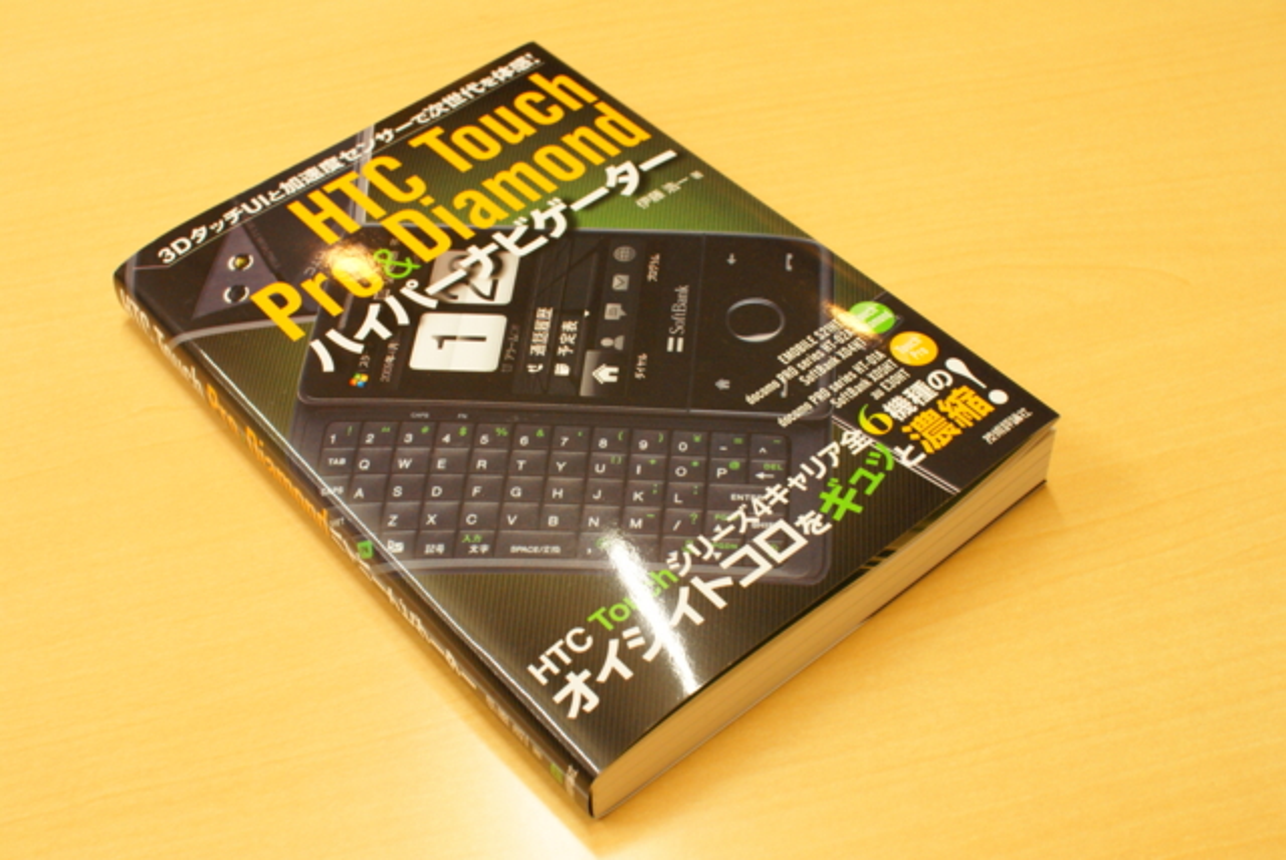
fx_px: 1609
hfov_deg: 43.6
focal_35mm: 45
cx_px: 643
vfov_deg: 29.9
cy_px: 430
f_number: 8
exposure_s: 1/15
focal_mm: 30
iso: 800
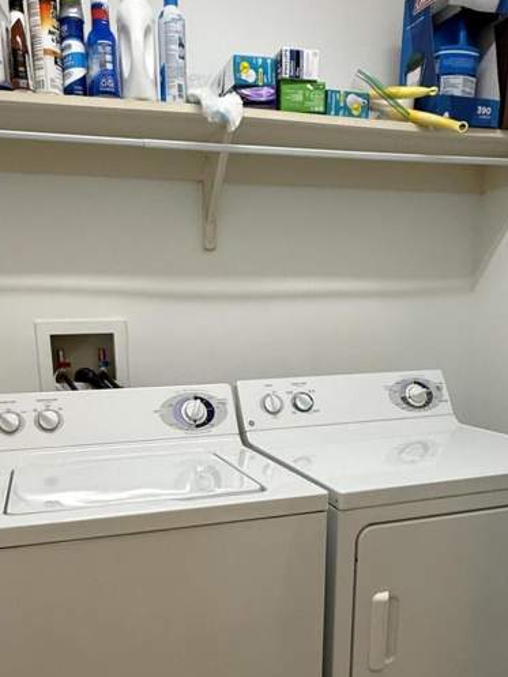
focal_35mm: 30
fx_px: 587
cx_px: 207
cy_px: 484
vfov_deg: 57.7
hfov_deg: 46.6
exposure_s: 1/120
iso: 200
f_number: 2.2
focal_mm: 2.22
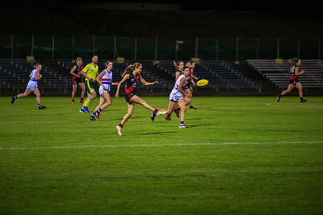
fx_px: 2045
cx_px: 147
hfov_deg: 9.0
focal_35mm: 228
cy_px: 117
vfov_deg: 6.0
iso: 3200
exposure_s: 1/800
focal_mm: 200
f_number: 2.8
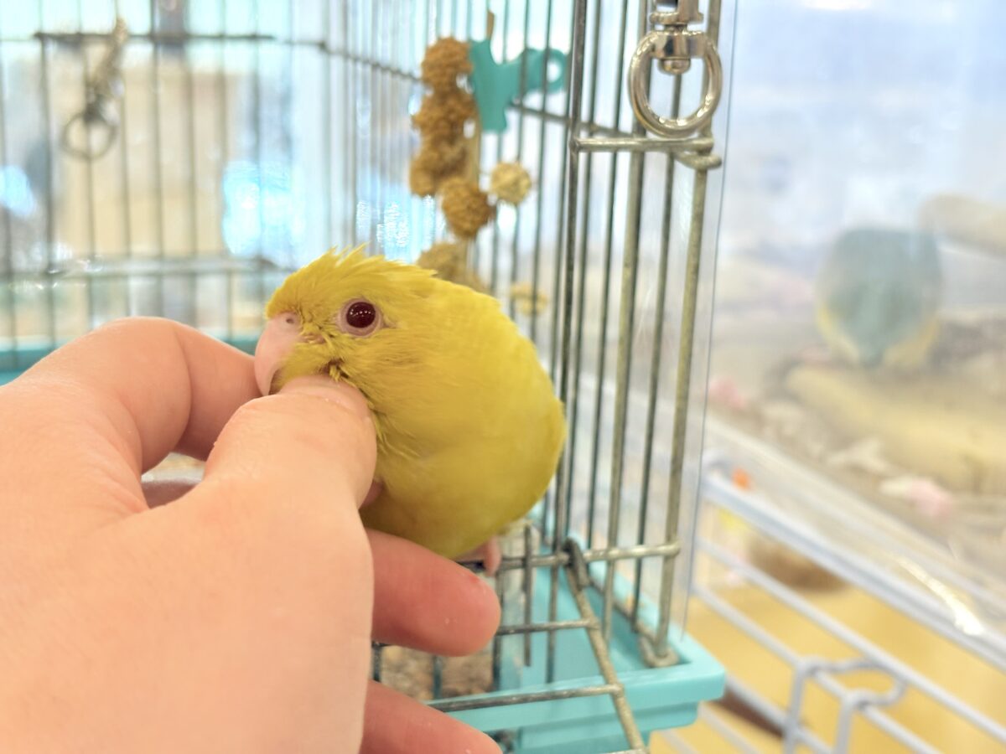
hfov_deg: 36.8
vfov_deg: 28.0
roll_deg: -2.0
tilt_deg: -14.0
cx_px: 503
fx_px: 1511
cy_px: 377
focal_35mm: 52
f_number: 1.6
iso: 80
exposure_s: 1/100
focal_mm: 5.96
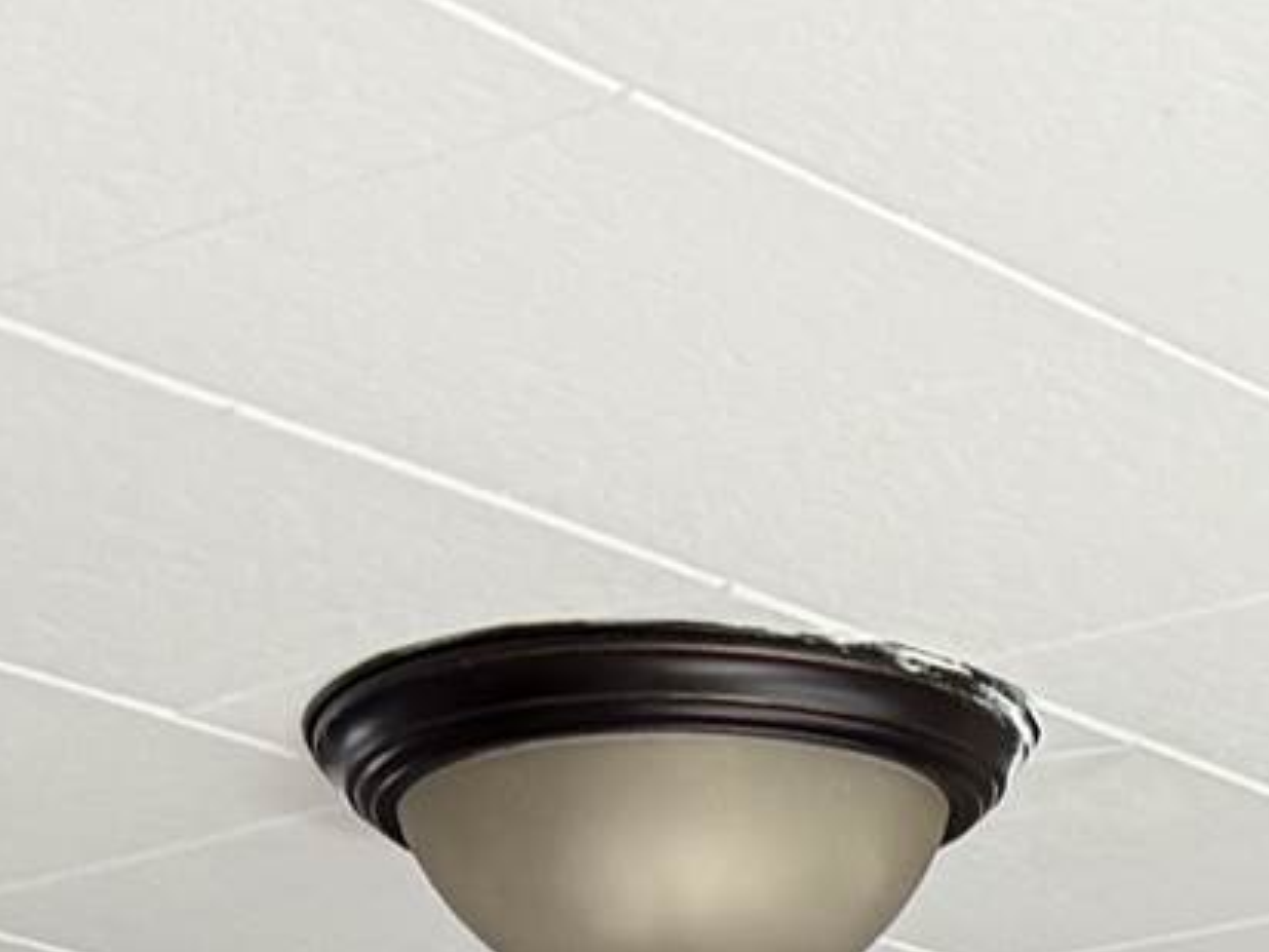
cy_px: 3423
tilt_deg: -7.0
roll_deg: +1.5
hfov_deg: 10.9
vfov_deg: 6.9
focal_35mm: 179
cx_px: 1441
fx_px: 6562
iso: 125
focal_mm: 6.76
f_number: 1.78
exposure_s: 1/243
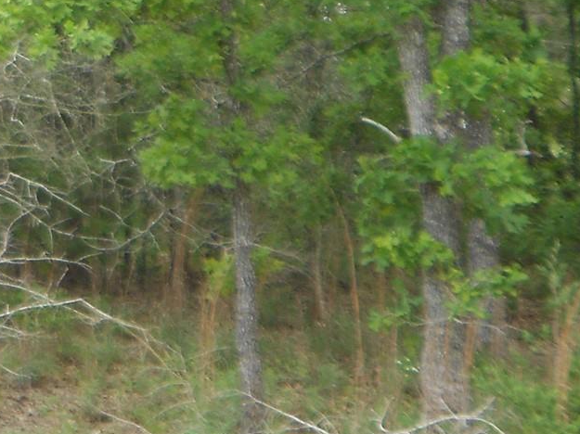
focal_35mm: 141
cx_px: -250
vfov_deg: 10.5
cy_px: 70
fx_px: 2361
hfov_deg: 13.3
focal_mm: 7.7
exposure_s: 1/125
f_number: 4.2
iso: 80
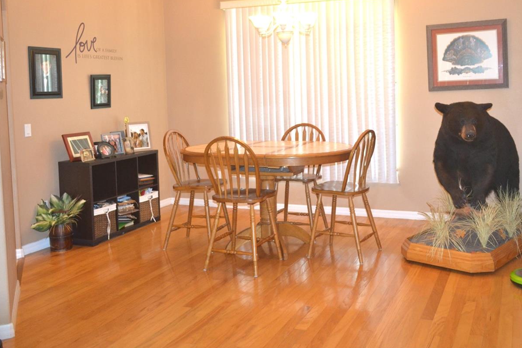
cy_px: 123
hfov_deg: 48.3
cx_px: 294
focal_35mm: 40
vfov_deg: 33.2
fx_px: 580
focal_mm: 20
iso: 800
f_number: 3.8
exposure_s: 1/60
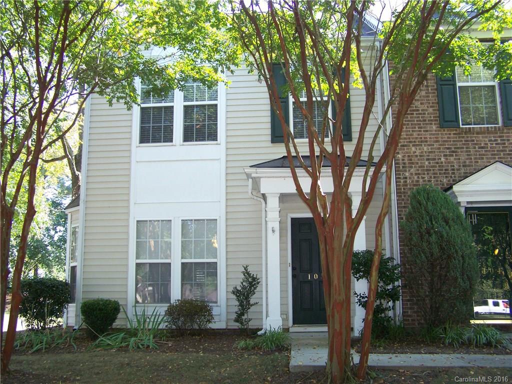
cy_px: 192
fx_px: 562
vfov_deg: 37.7
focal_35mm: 38
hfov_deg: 49.0
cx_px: 256
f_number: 2.8
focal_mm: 6.3
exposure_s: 1/160
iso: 160
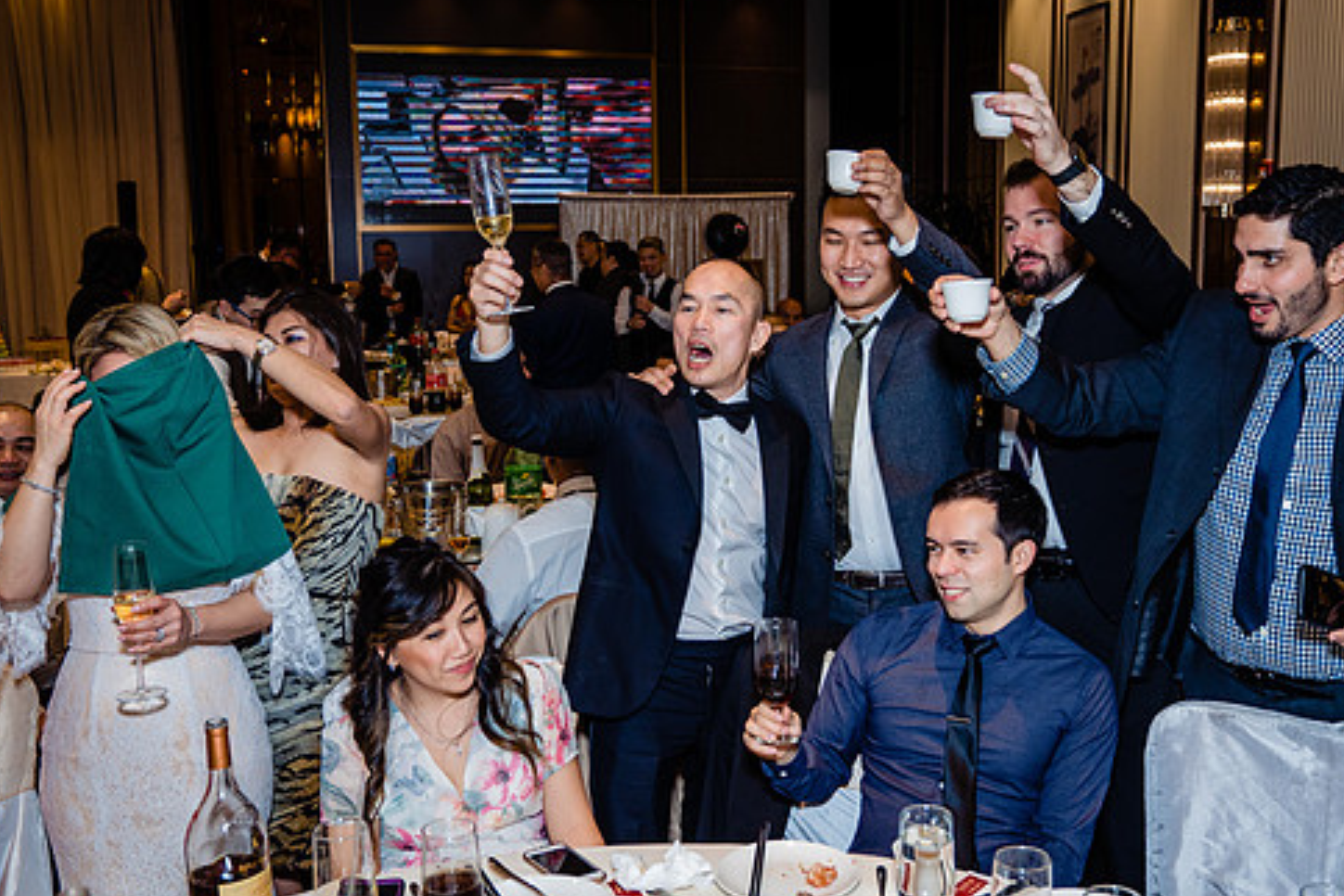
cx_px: 768
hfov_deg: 52.9
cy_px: 449
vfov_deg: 36.9
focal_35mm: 36
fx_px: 1344
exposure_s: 1/250
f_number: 4
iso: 1250
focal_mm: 30
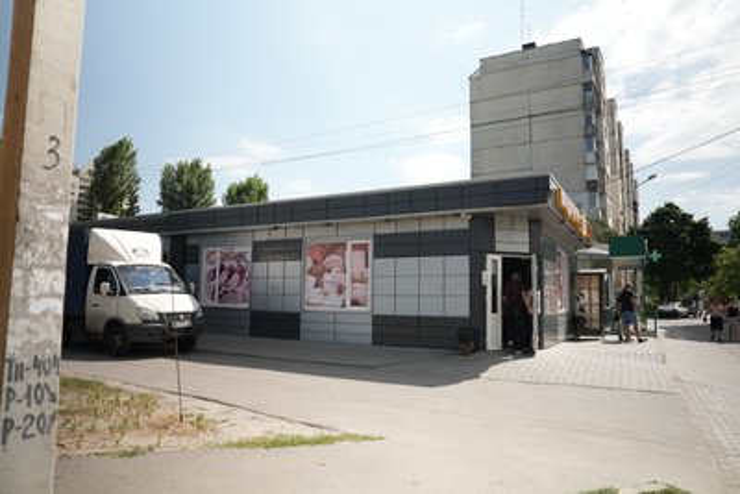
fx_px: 493
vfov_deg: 53.2
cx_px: 370
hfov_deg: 73.7
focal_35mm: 24
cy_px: 247
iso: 250
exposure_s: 1/100
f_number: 2.8
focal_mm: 24
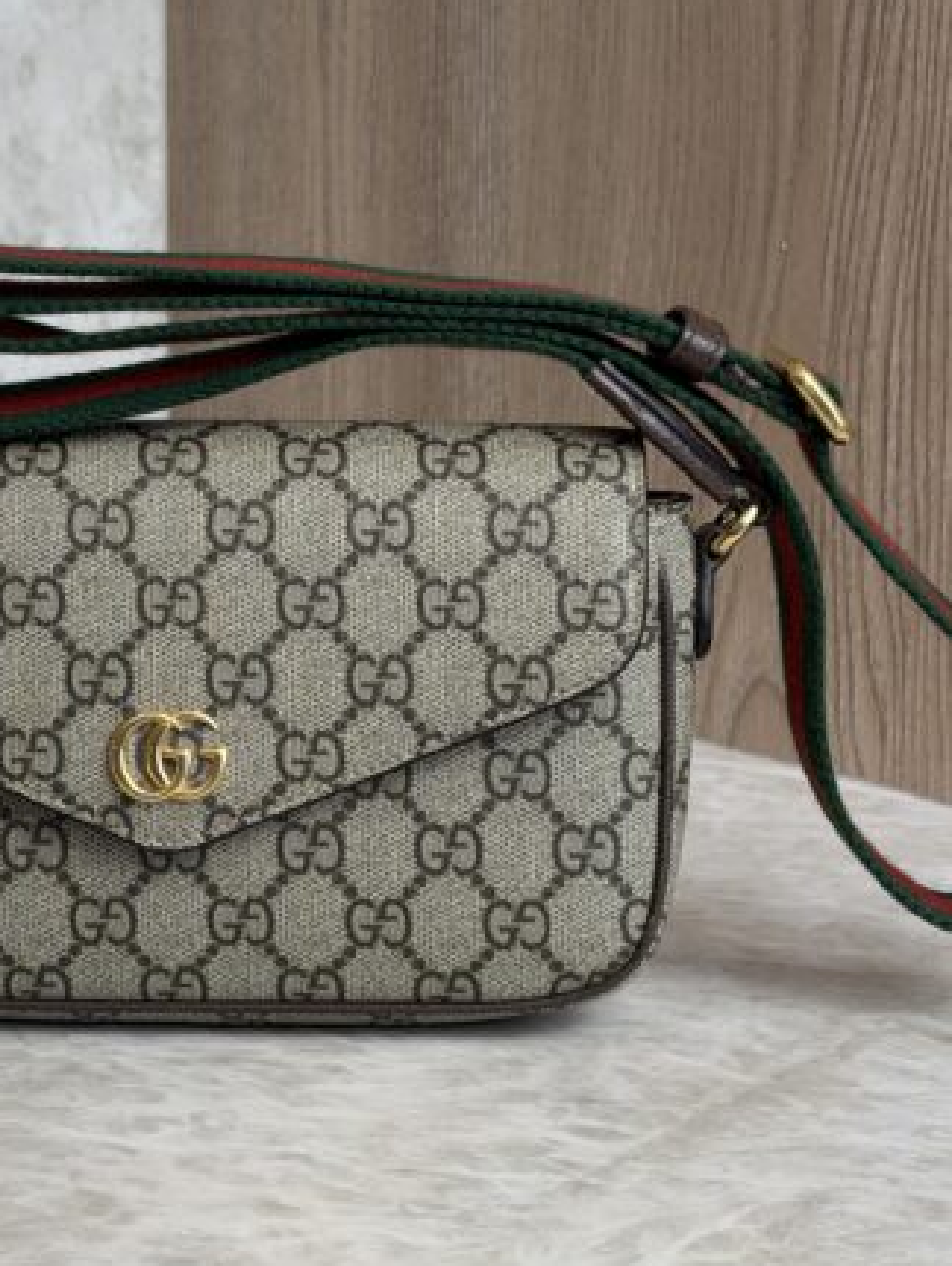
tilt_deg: -13.2
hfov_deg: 16.6
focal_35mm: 89
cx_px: 288
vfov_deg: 22.0
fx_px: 3259
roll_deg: -0.3
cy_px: 640
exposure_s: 1/120
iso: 64
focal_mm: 6.76
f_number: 1.78
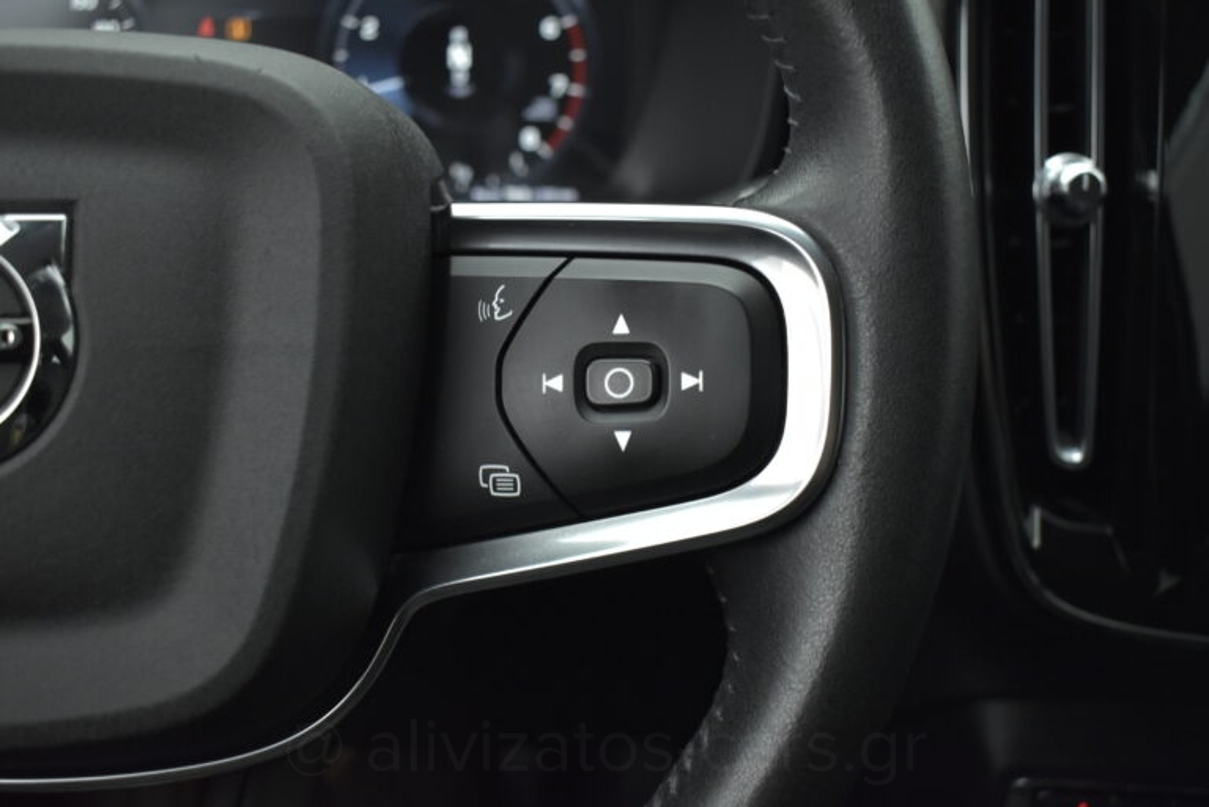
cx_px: 604
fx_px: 1210
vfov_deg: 36.9
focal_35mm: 36
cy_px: 404
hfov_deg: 53.1
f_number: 4
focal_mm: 24
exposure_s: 1/60
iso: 1600
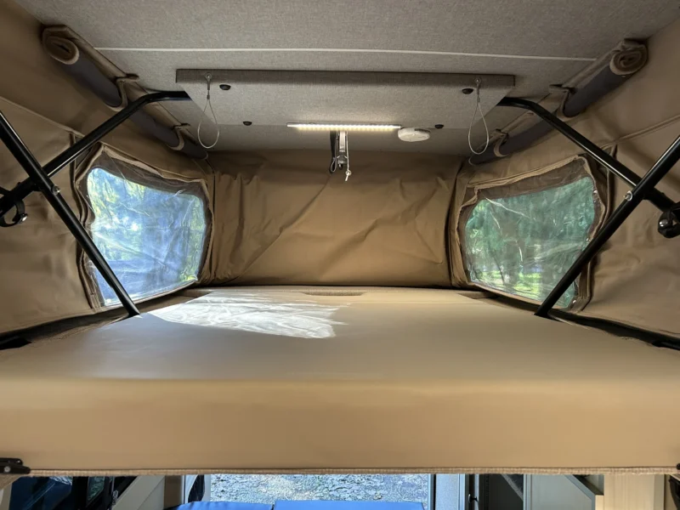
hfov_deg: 67.3
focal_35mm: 26
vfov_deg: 53.1
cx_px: 340
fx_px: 511
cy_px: 255
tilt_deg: +0.3
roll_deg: -0.4
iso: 160
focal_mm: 5.7
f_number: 1.5
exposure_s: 1/60
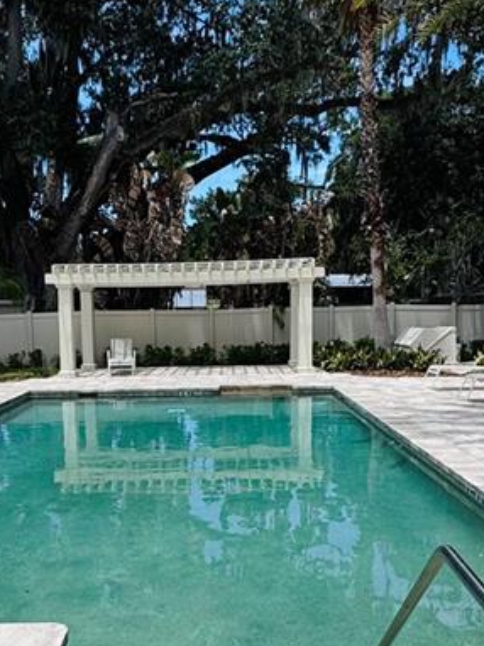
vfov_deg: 42.4
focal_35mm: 44
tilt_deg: -9.2
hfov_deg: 32.7
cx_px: 181
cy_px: 435
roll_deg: +1.0
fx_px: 821
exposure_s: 1/1600
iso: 50
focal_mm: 2.22
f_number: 2.2
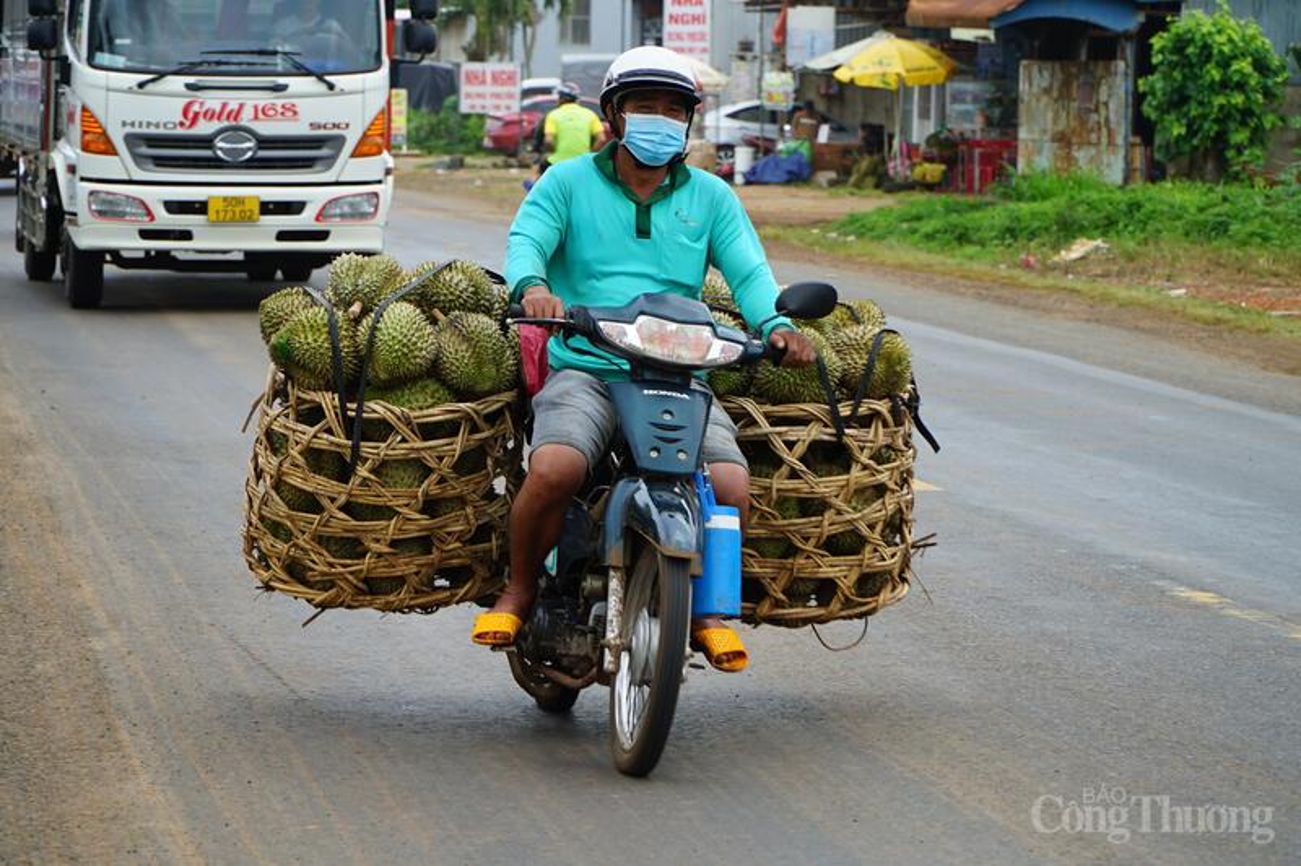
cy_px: 433
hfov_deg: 15.2
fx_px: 4877
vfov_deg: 10.2
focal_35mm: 135
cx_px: 650
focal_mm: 90
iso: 100
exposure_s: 1/200
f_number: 7.1
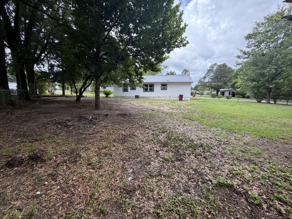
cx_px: 146
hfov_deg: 102.1
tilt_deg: -7.1
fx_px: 118
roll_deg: -0.3
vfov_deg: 85.7
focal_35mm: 14
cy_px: 110
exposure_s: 1/357
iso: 50
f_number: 2.2
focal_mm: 2.22
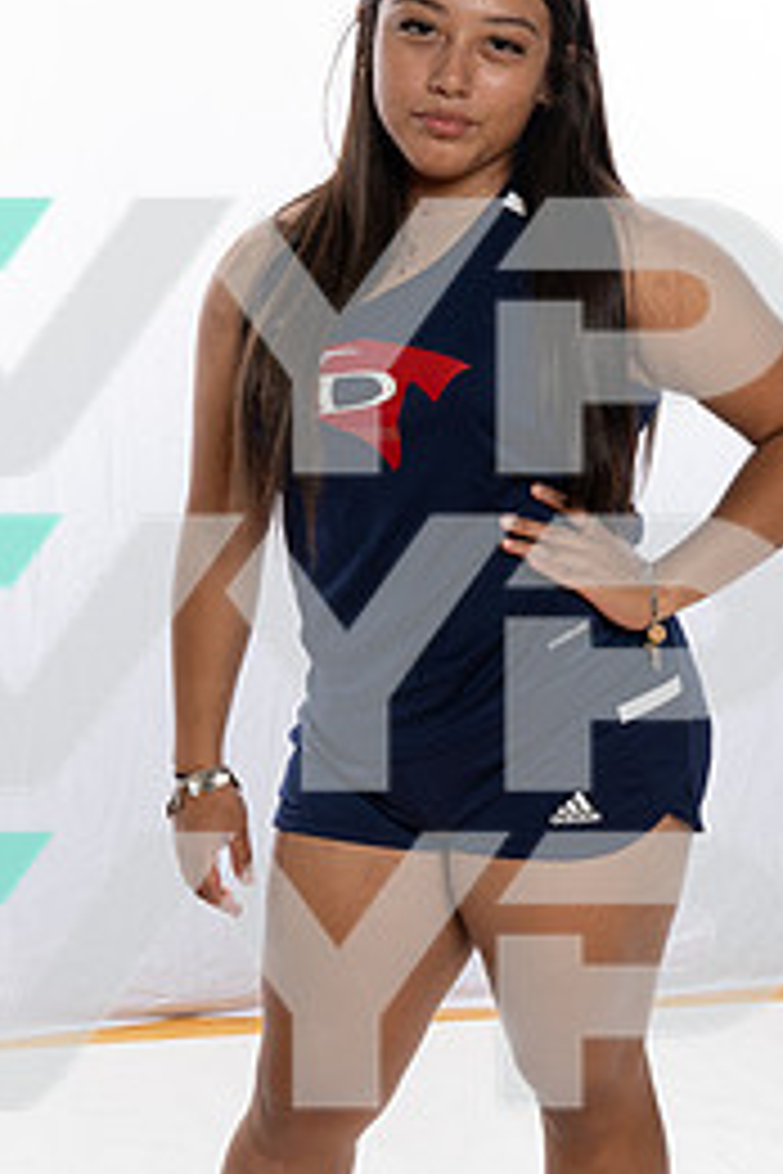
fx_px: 2642
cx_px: 454
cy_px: 657
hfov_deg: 16.8
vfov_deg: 25.0
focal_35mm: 81
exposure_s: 1/250
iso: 1250
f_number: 11
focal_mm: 47
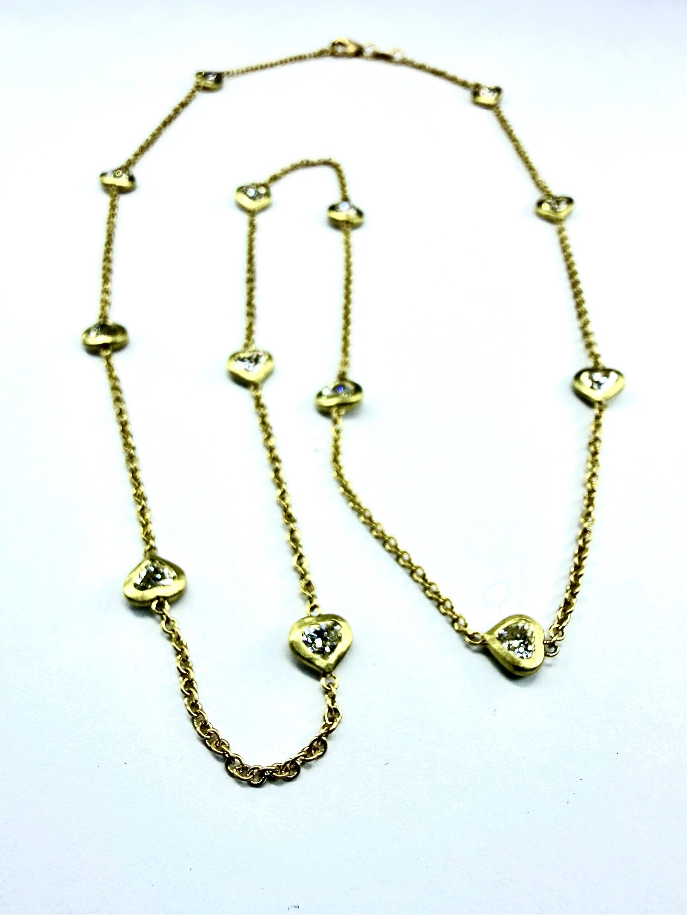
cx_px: 344
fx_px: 635
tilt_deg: -52.7
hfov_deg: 56.8
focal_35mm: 24
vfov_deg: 71.6
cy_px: 458
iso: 25
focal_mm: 2.22
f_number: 2.2
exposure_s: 1/120
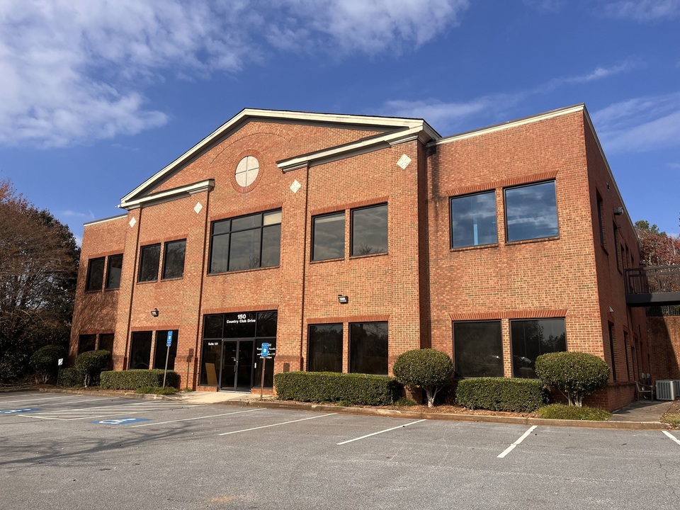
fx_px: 511
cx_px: 340
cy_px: 255
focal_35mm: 26
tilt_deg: +12.7
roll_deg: -0.9
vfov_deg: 53.1
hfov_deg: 67.3
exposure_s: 1/3413
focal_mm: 5.1
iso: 50
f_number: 1.6
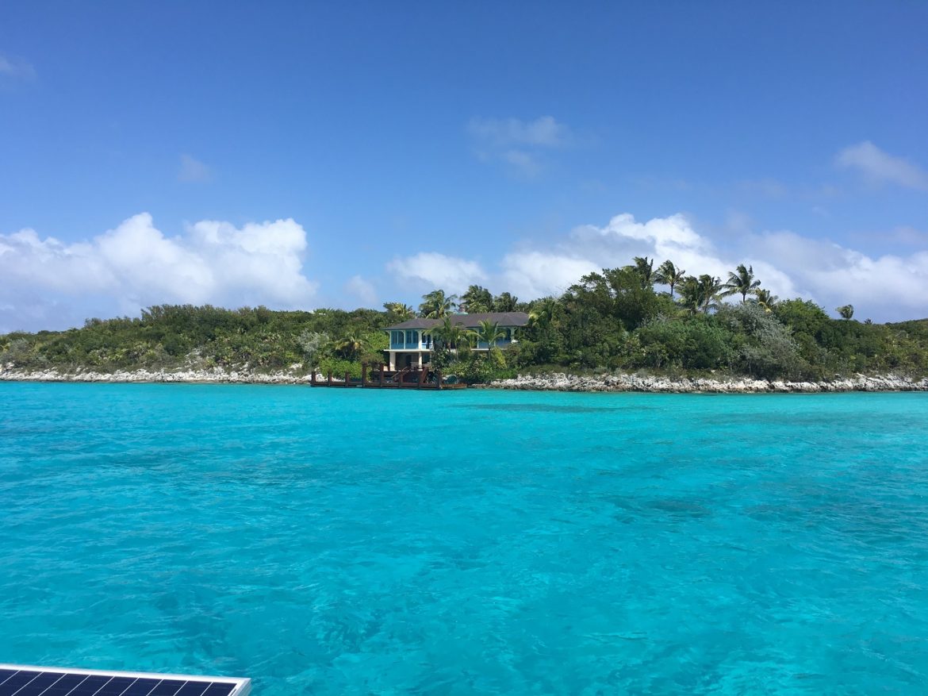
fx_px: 777
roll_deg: -1.8
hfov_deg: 61.7
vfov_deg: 48.2
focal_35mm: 29
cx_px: 464
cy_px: 348
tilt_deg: +2.1
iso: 25
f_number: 2.2
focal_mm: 4.15
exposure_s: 1/2137
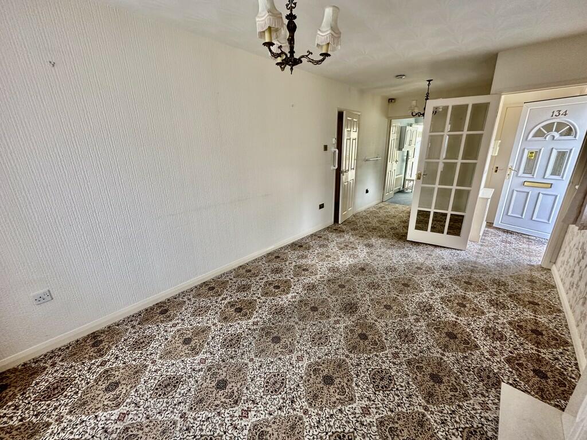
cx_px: 294
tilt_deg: -18.6
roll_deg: +0.9
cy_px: 220
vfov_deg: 85.7
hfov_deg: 102.1
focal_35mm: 14
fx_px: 237
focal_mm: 2.22
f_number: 2.2
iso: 160
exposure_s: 1/99
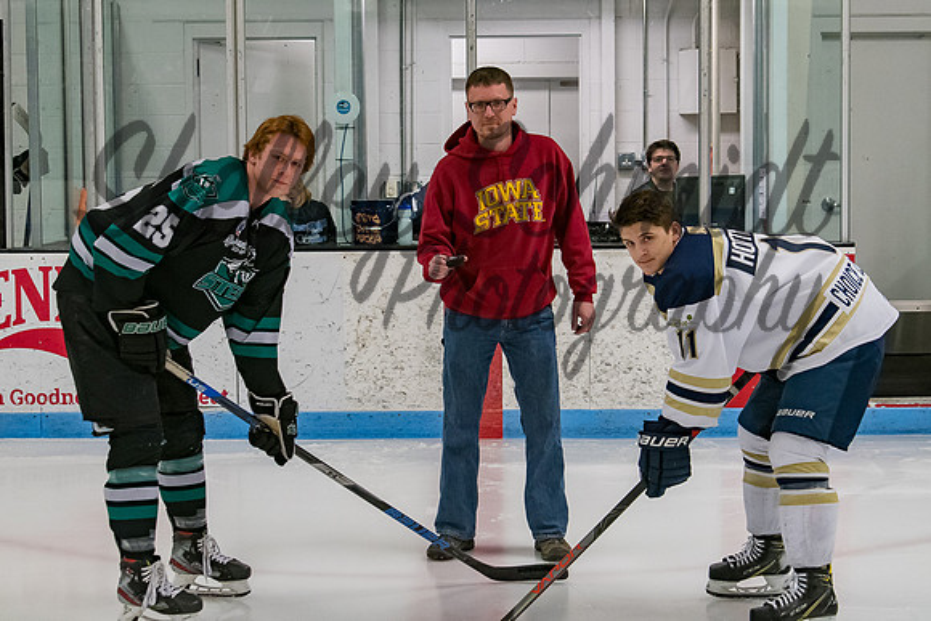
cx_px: 481
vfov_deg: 19.2
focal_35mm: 71
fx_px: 1834
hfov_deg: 28.5
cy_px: 265
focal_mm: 40
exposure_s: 1/250
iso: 1600
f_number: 4.5
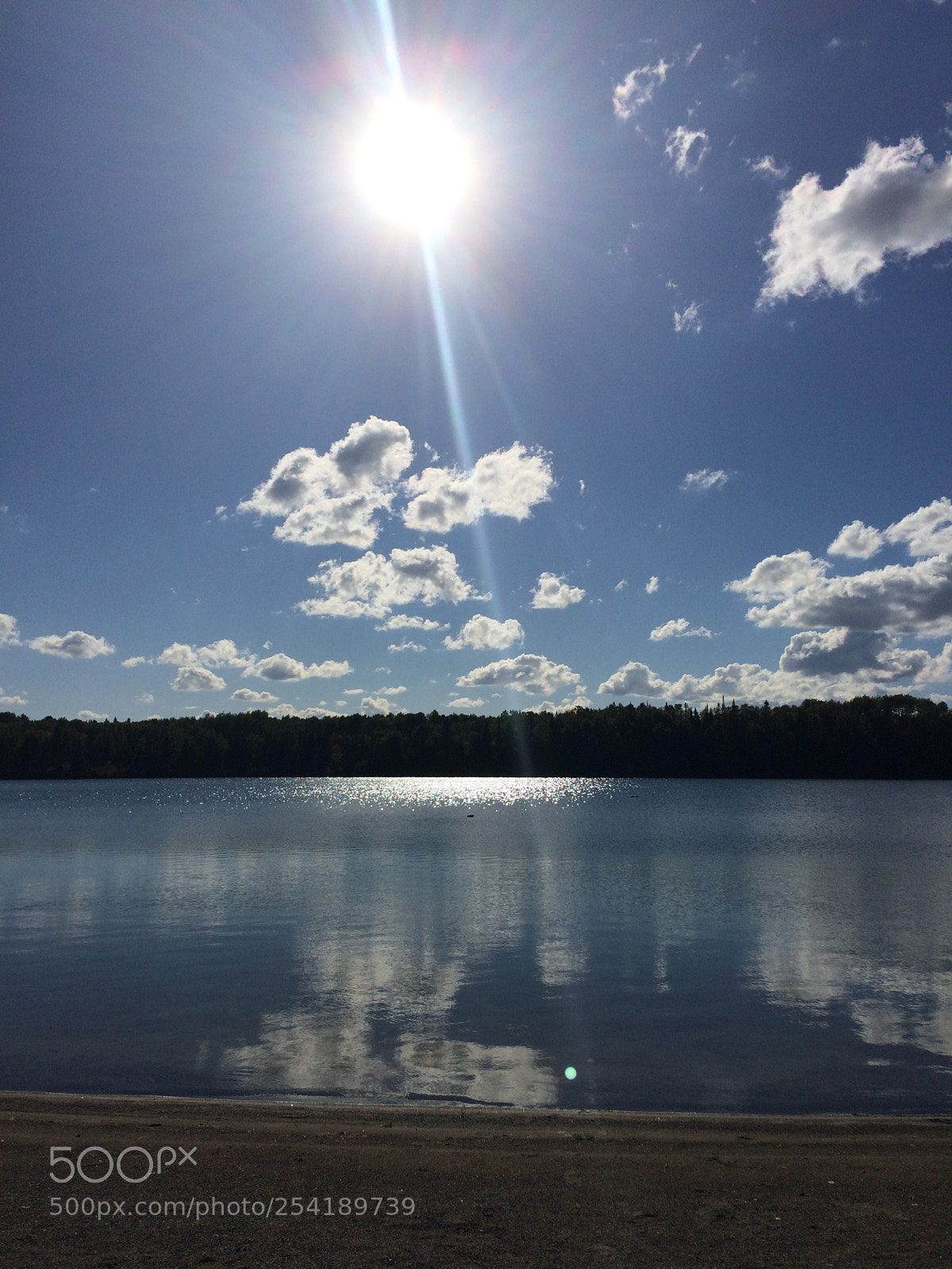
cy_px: 634
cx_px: 476
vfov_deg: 61.7
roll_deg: +0.3
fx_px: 1063
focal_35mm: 29
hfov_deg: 48.2
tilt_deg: +8.1
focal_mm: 4.15
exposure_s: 1/13699
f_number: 2.2
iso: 32
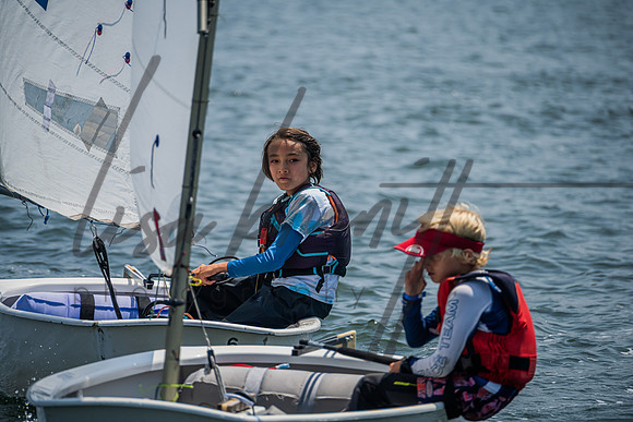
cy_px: 211
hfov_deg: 5.2
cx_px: 316
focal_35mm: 400
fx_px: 7035
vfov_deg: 3.4
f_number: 8
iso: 320
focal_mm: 400
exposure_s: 1/1250
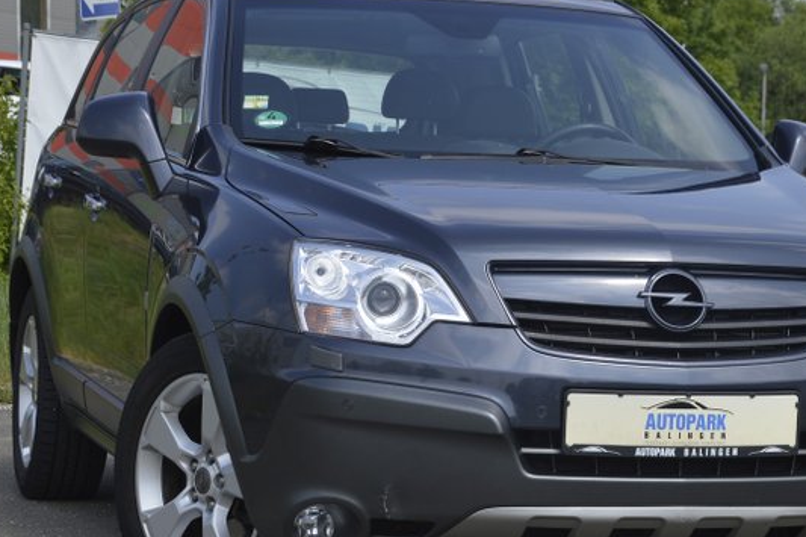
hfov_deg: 17.5
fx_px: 2619
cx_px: 487
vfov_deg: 11.7
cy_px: 337
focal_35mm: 117
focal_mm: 52
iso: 100
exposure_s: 1/250
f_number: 8
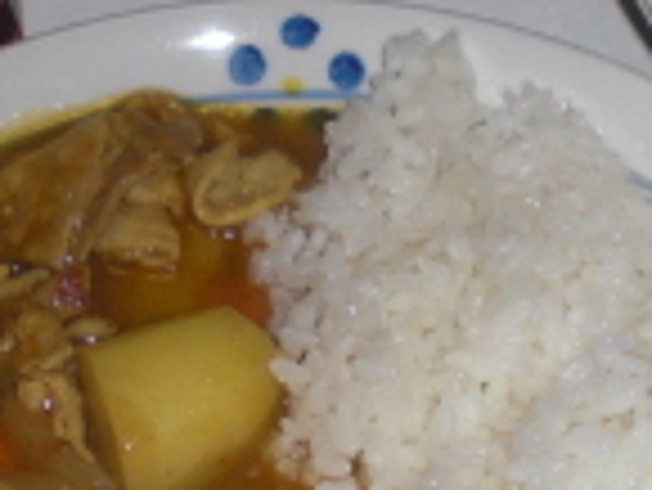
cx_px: 441
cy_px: 445
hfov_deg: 11.7
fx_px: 3167
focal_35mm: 168
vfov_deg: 8.8
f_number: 3.1
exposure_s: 1/60
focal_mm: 6.3
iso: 64
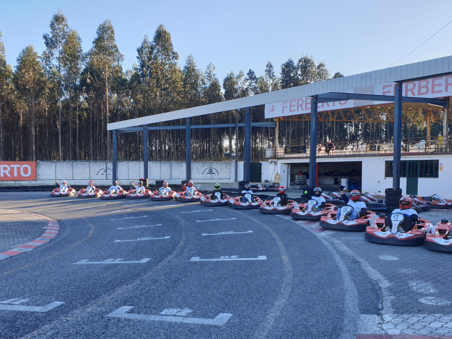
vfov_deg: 44.0
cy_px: 196
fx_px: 418
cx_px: 236
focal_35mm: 32
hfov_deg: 56.8
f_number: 2.4
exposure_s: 1/569
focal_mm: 4.3
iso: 50
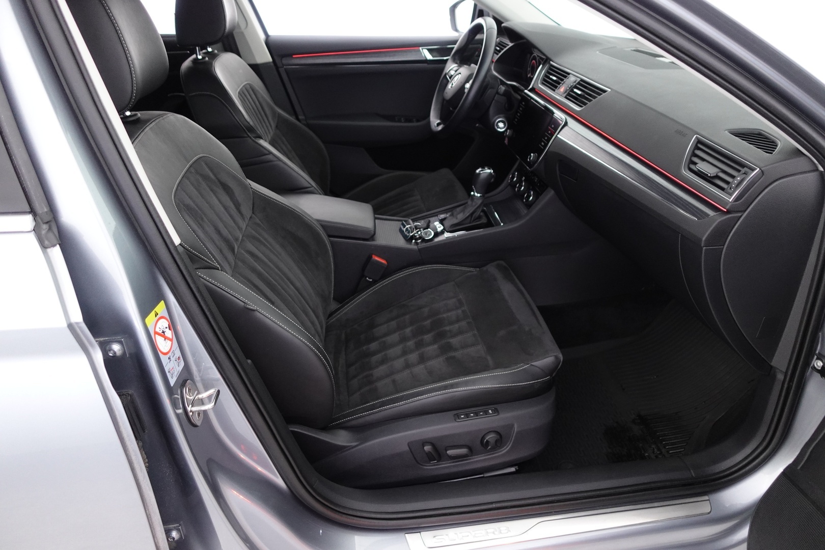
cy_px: 275
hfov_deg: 73.7
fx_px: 550
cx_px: 412
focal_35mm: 24
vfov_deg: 53.1
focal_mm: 9.4
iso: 800
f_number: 1.8
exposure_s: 1/25
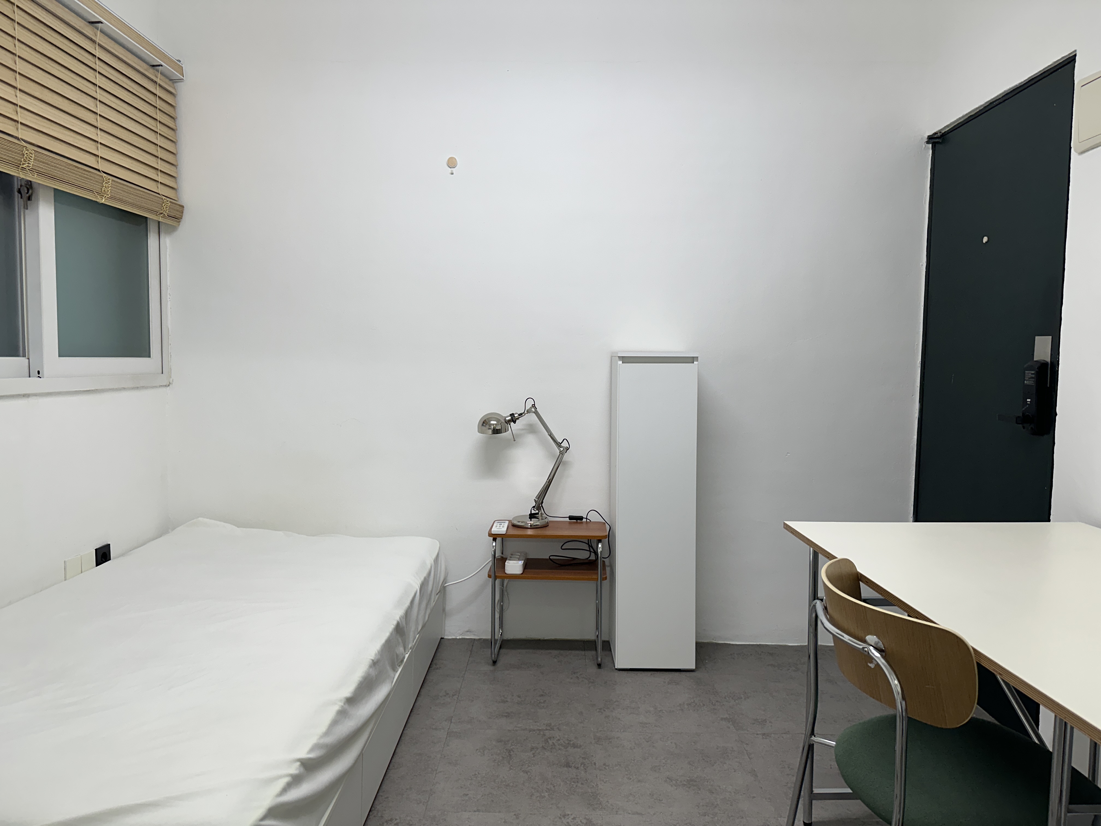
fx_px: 763
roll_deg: -0.8
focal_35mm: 24
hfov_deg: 71.6
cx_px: 550
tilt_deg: -3.7
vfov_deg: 56.8
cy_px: 413
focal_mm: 6.86
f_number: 1.78
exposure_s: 1/120
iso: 100
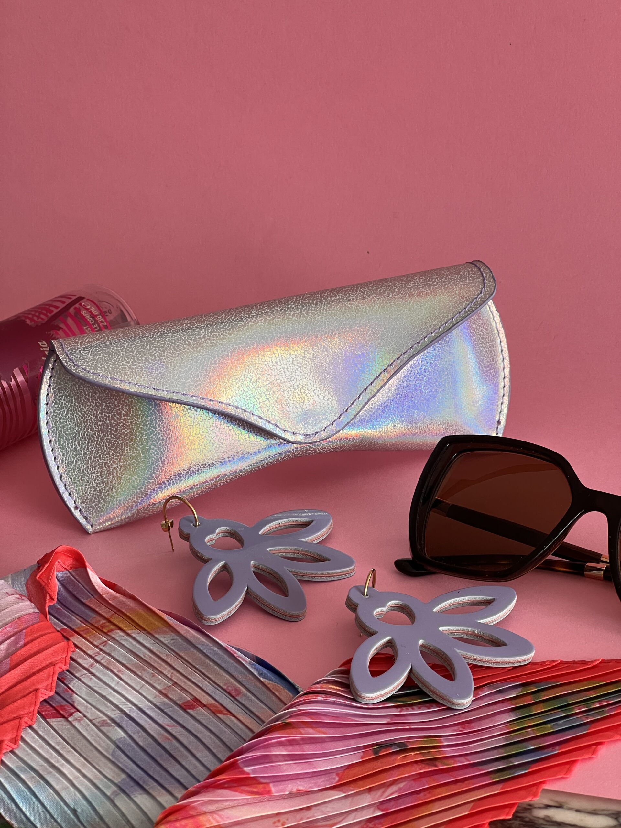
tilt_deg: -25.2
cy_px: 414
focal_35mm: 77
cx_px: 310
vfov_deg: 25.3
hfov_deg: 19.1
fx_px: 1842
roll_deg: +3.1
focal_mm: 9
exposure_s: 1/99
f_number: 2.8
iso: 100
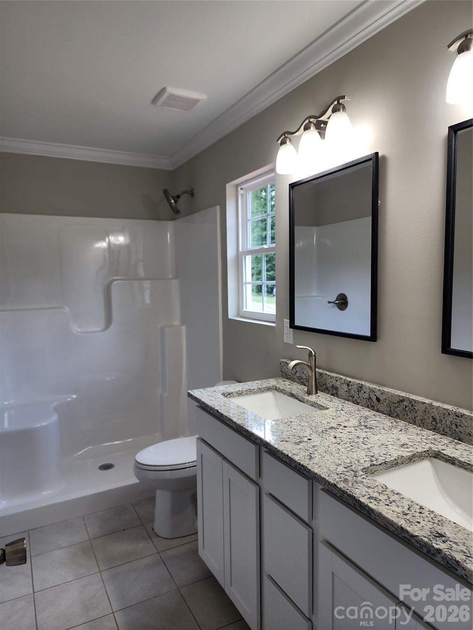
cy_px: 315
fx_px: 419
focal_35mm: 23
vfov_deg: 73.9
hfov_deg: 58.9
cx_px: 236
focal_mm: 6.4
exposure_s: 1/180
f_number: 1.8
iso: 64
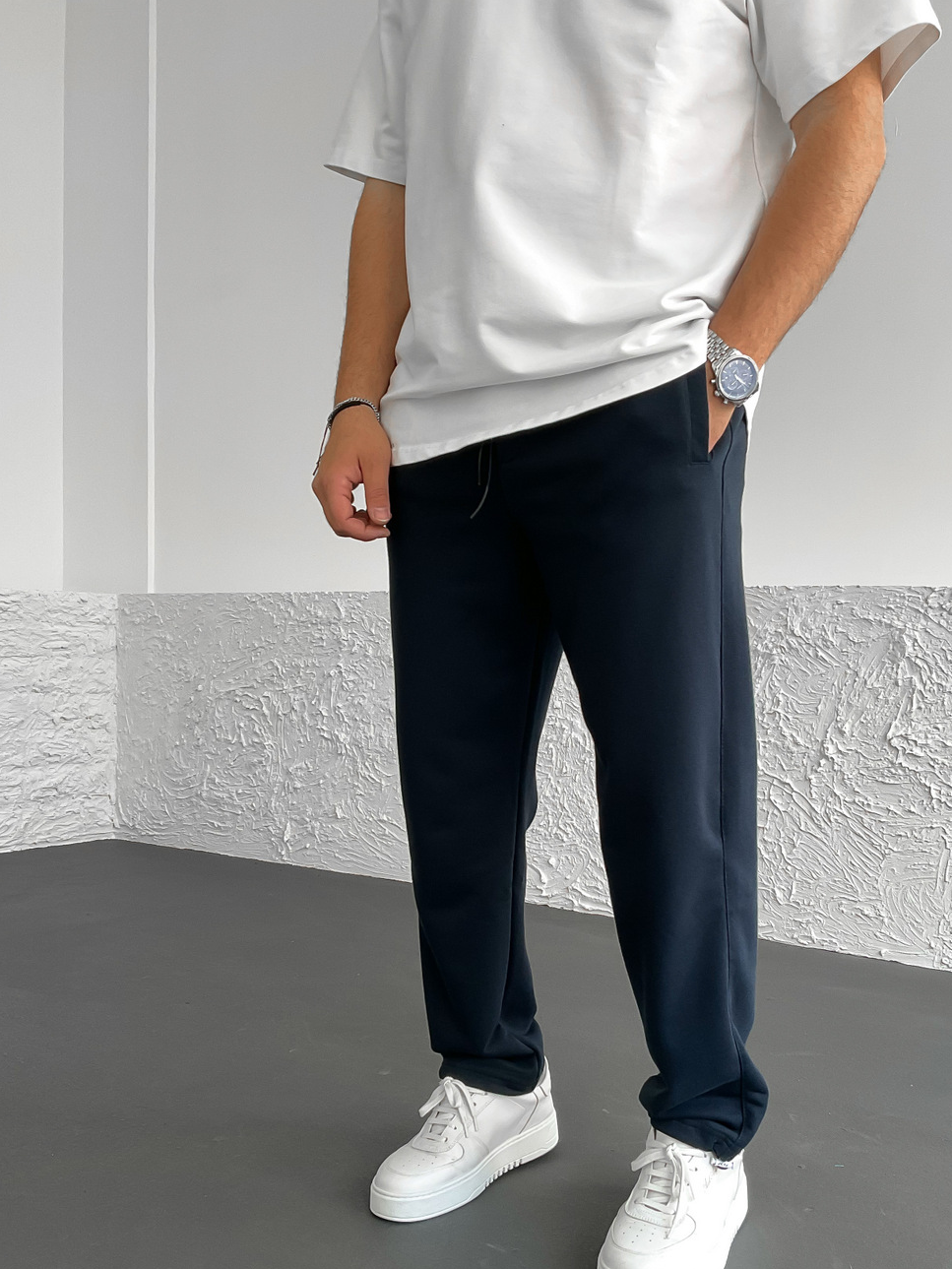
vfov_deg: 51.1
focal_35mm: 36
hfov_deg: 39.6
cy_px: 753
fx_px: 1320
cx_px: 524
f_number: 1.8
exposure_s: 1/120
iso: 50
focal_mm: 3
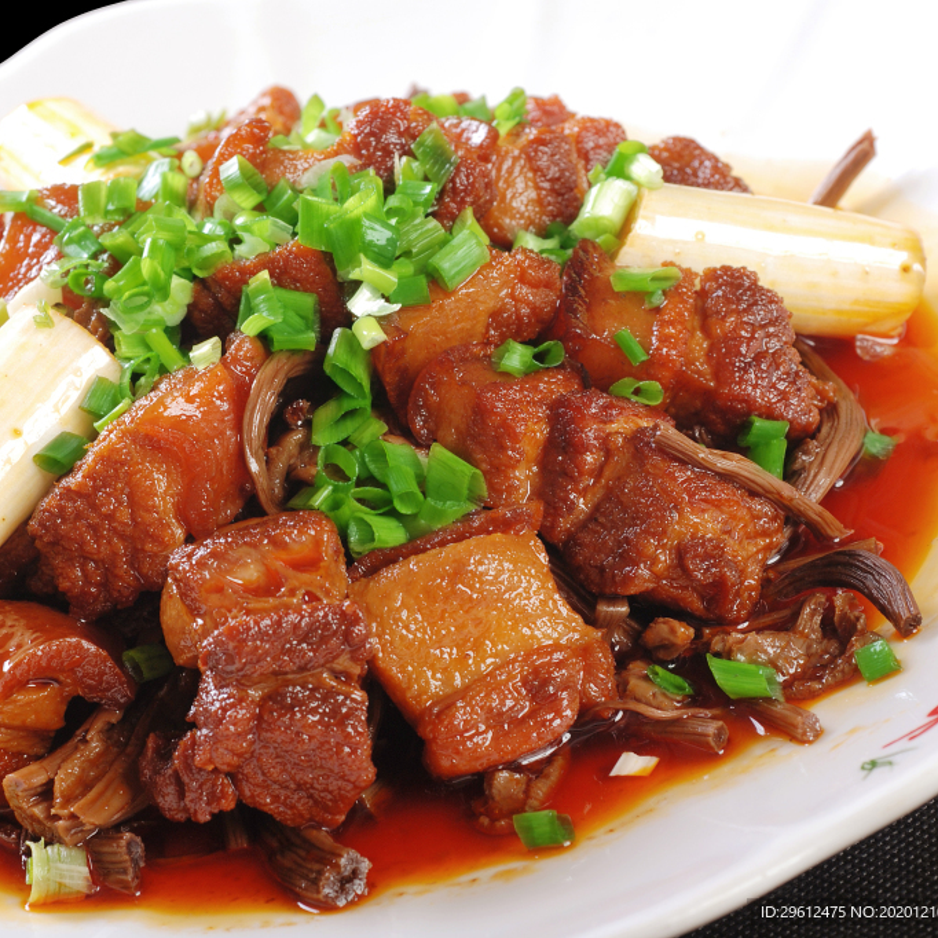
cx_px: 369
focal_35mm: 115
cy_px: 468
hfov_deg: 15.1
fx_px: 3526
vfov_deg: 15.2
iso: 160
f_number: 10
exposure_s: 1/160
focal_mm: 60
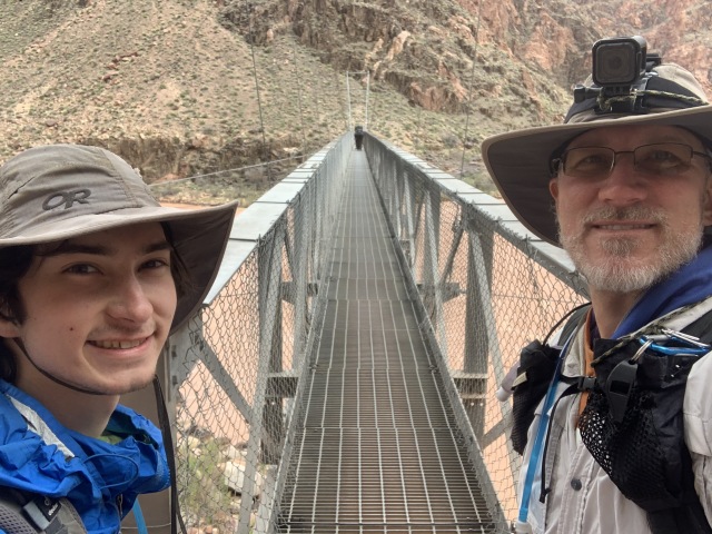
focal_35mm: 32
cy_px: 267
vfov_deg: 44.2
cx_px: 356
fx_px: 658
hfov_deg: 56.8
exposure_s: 1/121
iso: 50
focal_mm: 2.87
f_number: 2.2
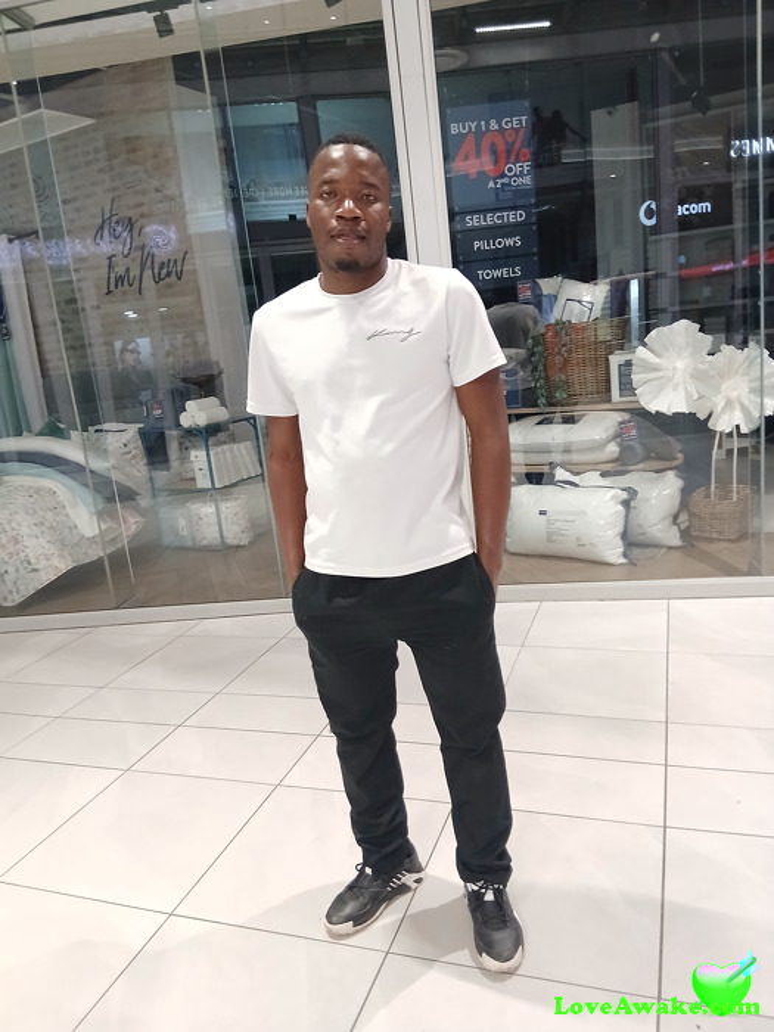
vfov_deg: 67.3
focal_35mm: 26
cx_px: 387
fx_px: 775
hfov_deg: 53.1
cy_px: 516
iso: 640
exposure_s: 1/20
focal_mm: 3.98
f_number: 1.8
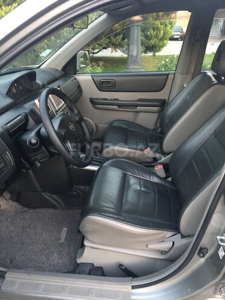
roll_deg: -1.0
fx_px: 251
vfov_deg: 61.7
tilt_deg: -26.5
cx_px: 112
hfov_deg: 48.2
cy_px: 150
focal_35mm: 29
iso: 200
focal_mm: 4.15
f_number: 2.2
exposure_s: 1/33
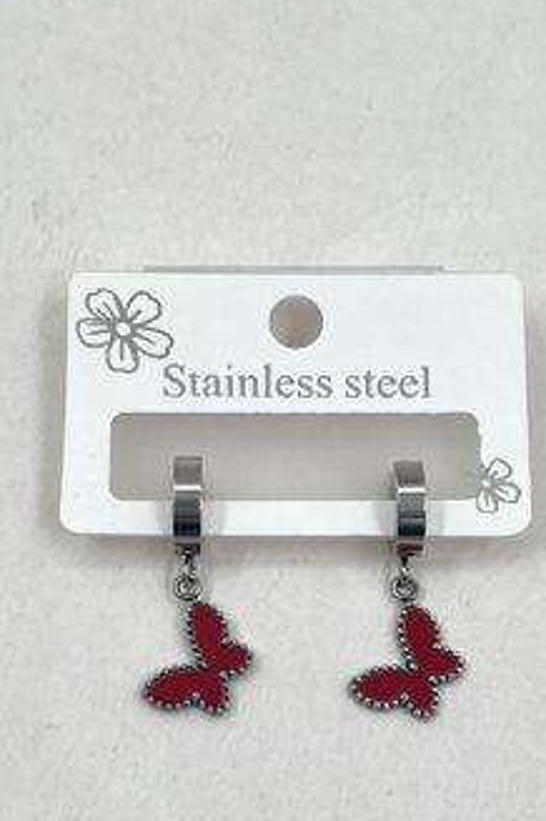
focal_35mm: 44
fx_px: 1003
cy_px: 472
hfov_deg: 30.4
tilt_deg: -70.3
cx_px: 316
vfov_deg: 44.4
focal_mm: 5.7
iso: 50
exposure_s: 1/974
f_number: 1.5
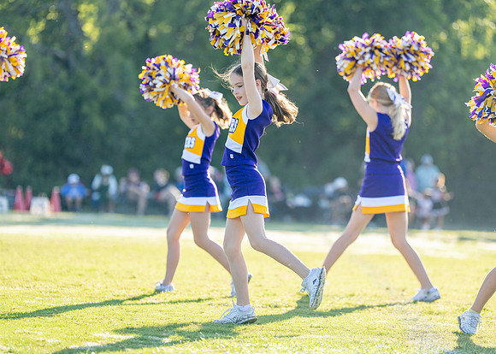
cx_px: 255
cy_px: 183
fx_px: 2339
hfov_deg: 12.1
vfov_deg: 8.7
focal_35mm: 166
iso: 400
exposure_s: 1/2000
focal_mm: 150
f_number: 2.8
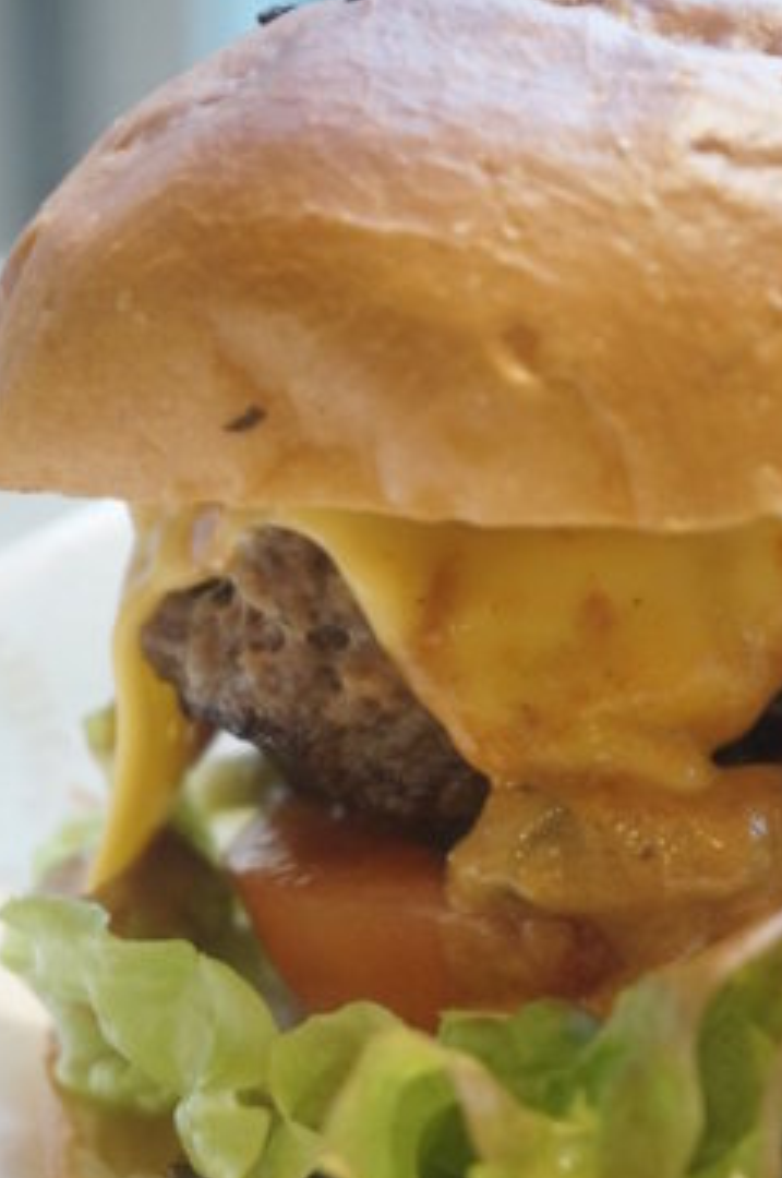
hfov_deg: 14.2
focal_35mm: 96
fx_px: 3137
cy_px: 730
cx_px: 453
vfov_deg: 21.2
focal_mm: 48
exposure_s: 1/60
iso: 3200
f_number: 5.6
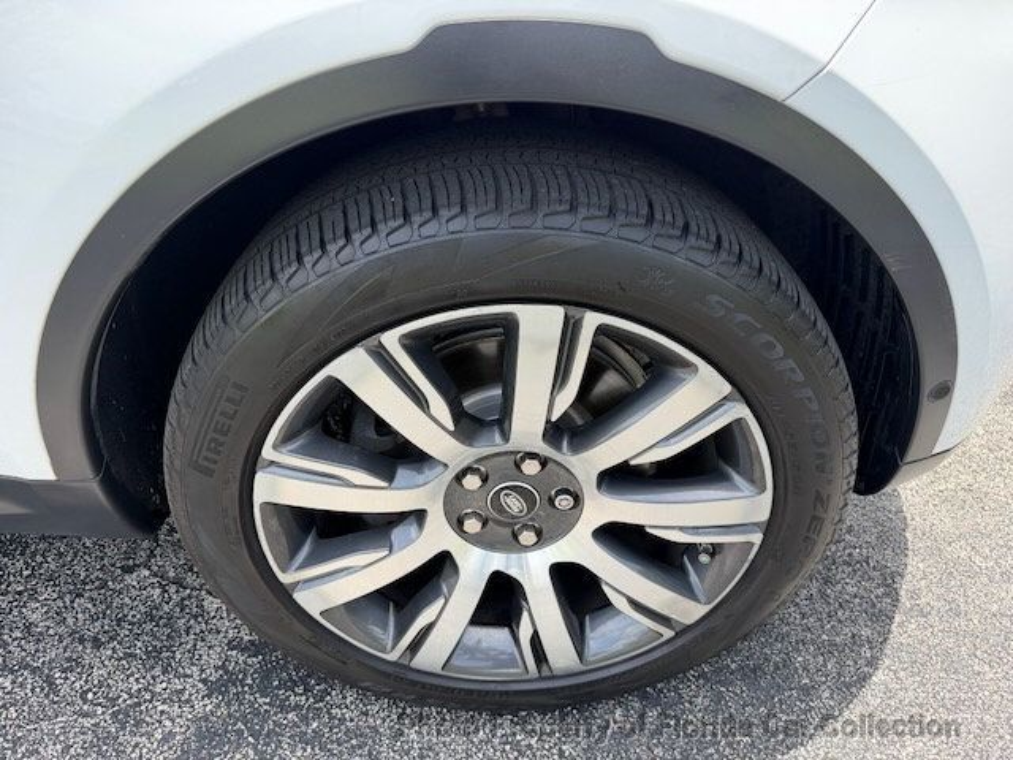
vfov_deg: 56.8
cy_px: 380
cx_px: 506
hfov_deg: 71.6
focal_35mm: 24
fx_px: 702
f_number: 1.78
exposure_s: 1/1046
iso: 100
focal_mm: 6.76
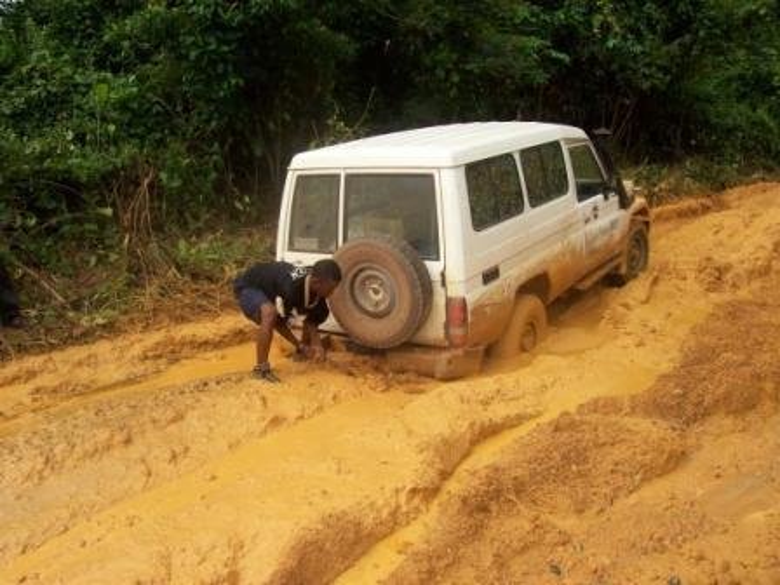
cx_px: 390
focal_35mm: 34
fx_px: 766
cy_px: 292
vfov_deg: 41.8
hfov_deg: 54.0
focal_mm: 5.6
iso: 140
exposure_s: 1/485
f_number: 5.1
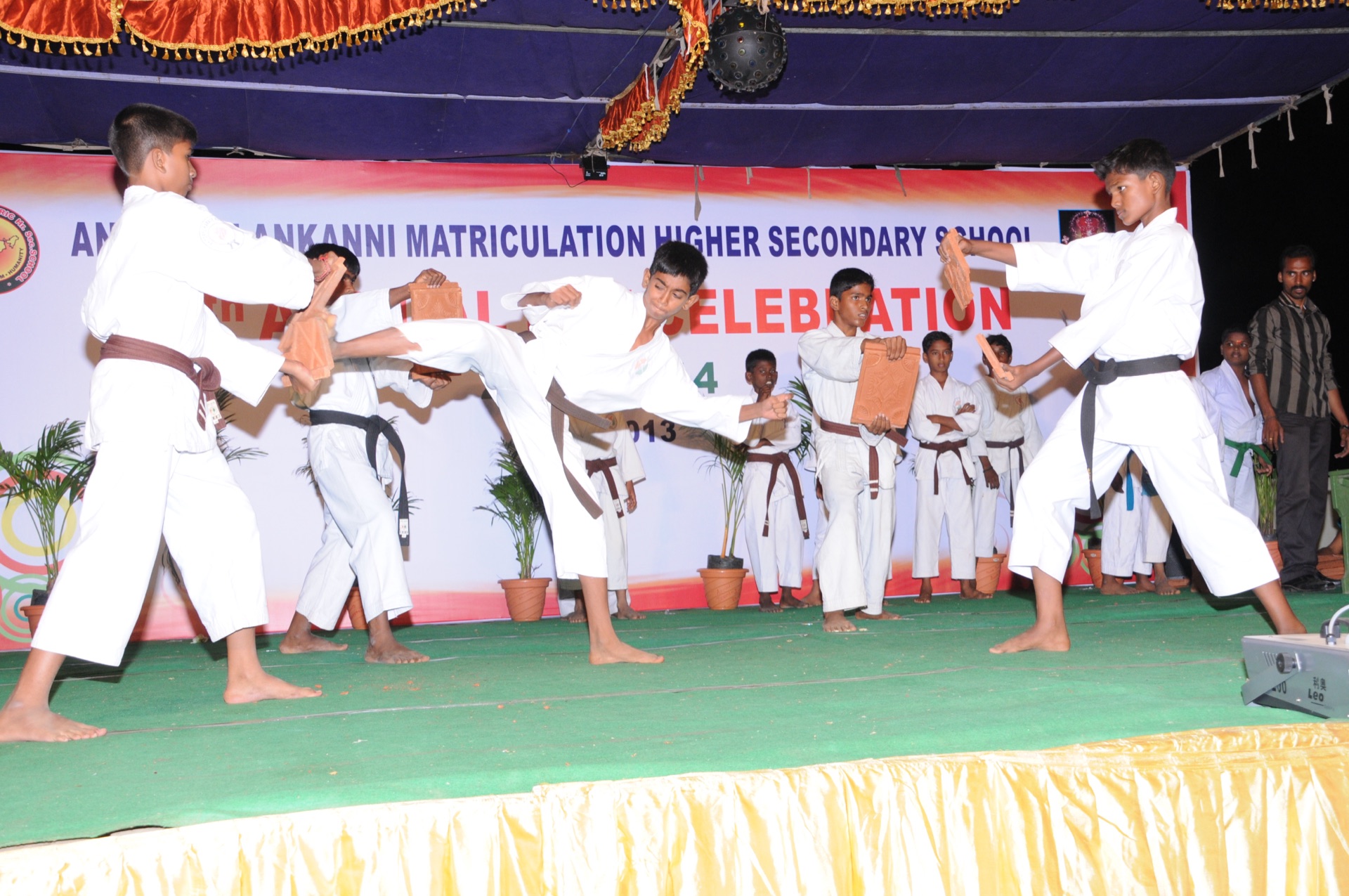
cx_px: 674
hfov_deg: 43.7
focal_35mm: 45
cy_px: 448
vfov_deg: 29.8
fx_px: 1684
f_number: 5.6
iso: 640
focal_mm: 30
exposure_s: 1/125
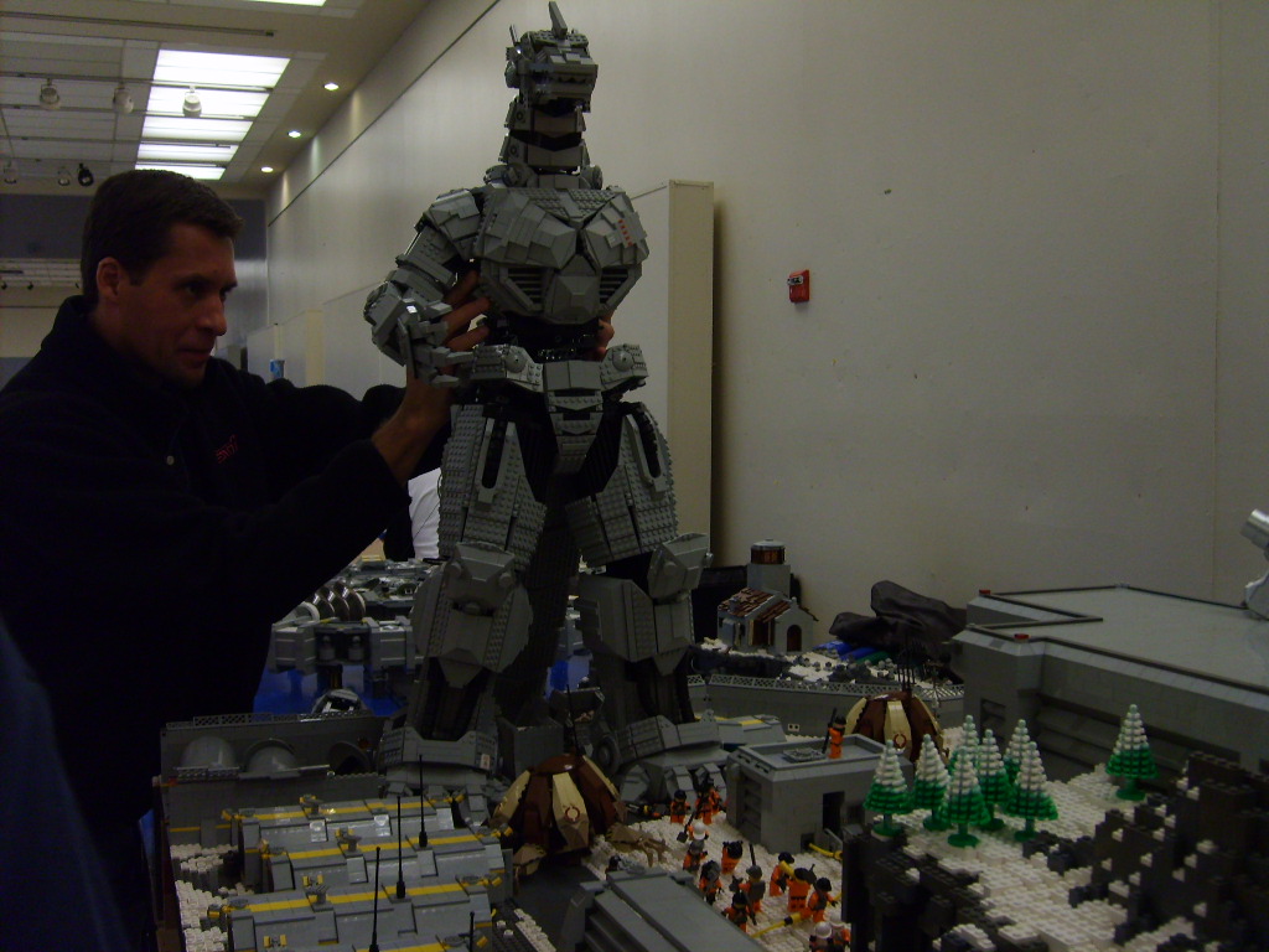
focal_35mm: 35
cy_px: 476
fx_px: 1283
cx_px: 634
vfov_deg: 40.7
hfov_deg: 52.6
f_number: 2.8
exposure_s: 1/30
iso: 100
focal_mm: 5.8
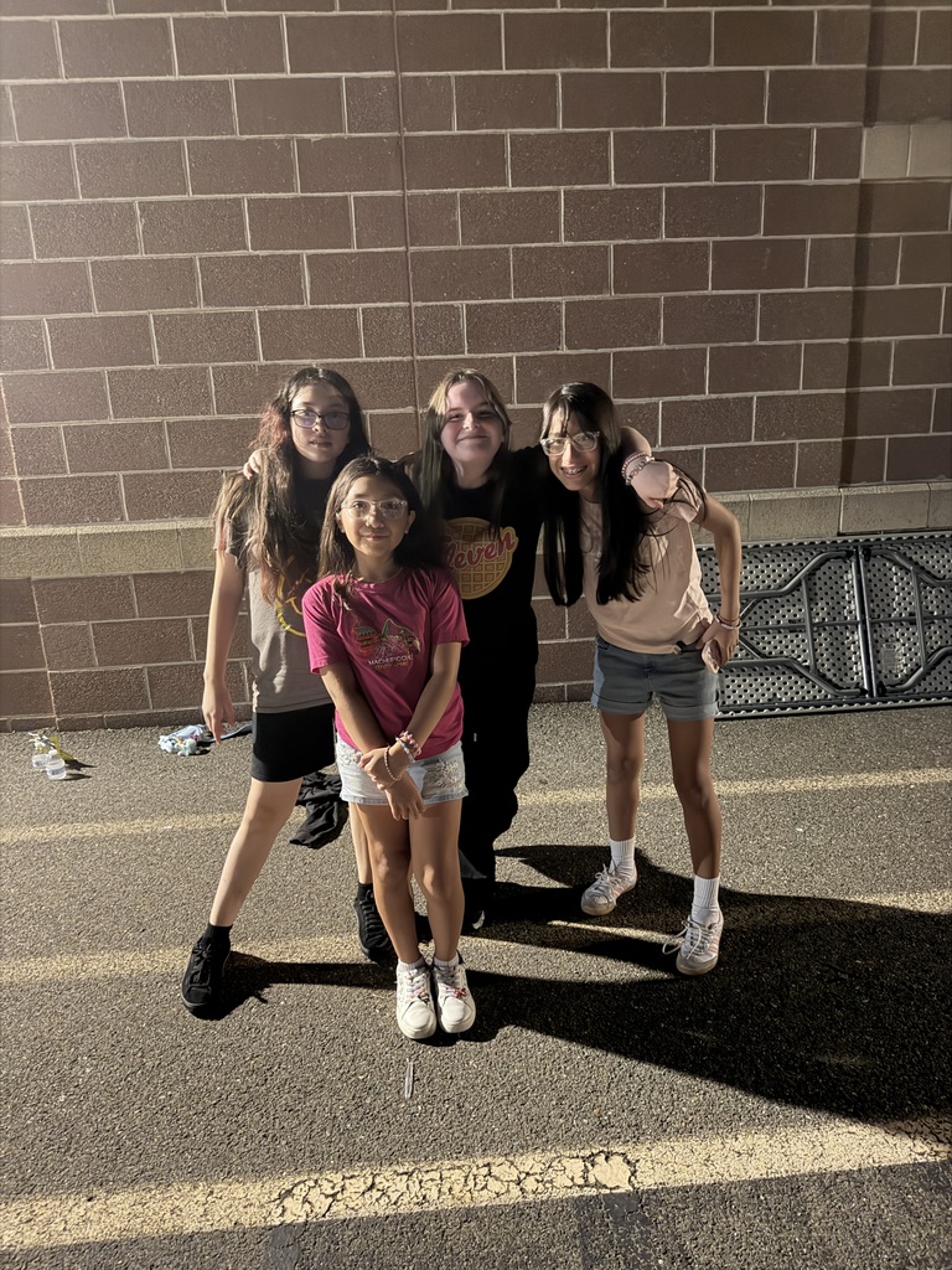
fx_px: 880
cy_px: 635
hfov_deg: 56.8
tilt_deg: -15.1
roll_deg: +1.6
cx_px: 476
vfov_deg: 71.6
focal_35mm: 24
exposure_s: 1/20
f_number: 1.78
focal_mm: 6.76
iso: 1600
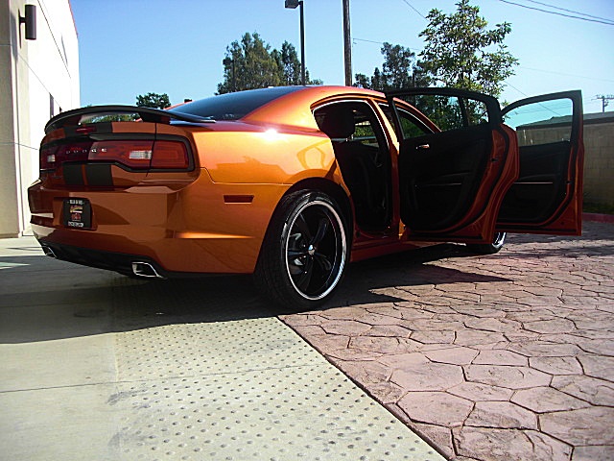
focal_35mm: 36
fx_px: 639
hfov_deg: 51.4
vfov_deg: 39.7
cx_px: 307
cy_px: 230
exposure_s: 1/640
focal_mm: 6.3
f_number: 2.8
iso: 50
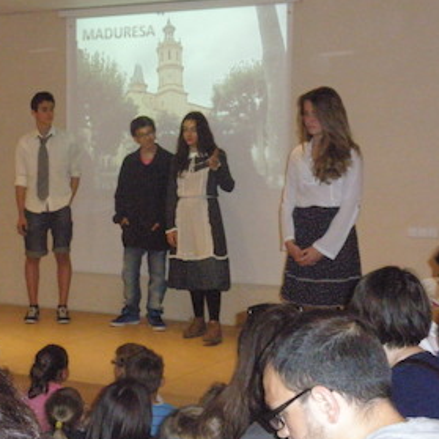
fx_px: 1090
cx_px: 140
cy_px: 233
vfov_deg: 22.8
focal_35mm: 76
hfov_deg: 22.6
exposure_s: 1/60
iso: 640
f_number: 4.7
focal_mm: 10.7
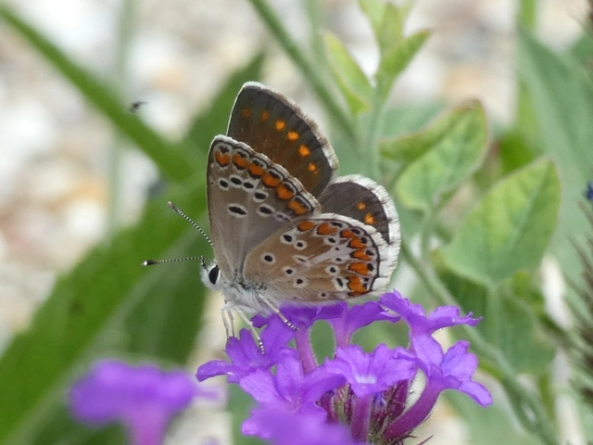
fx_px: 2809
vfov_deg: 9.1
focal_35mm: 164
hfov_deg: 12.0
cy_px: 222
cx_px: 296
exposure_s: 1/160
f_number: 5.4
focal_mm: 29.5
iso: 80
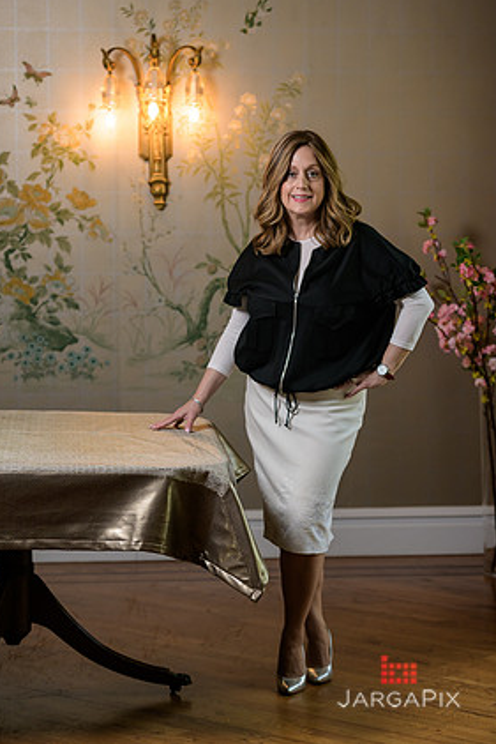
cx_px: 240
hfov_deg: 12.6
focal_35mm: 109
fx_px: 2251
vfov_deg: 18.7
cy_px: 348
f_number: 4
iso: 400
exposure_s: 1/200
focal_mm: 102
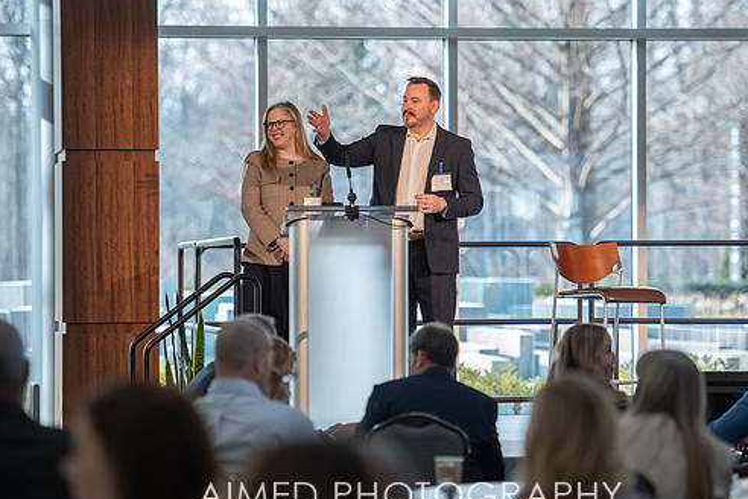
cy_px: 230
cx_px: 412
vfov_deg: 7.3
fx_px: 3906
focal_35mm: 188
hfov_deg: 10.9
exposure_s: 1/200
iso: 800
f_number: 2.8
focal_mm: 150
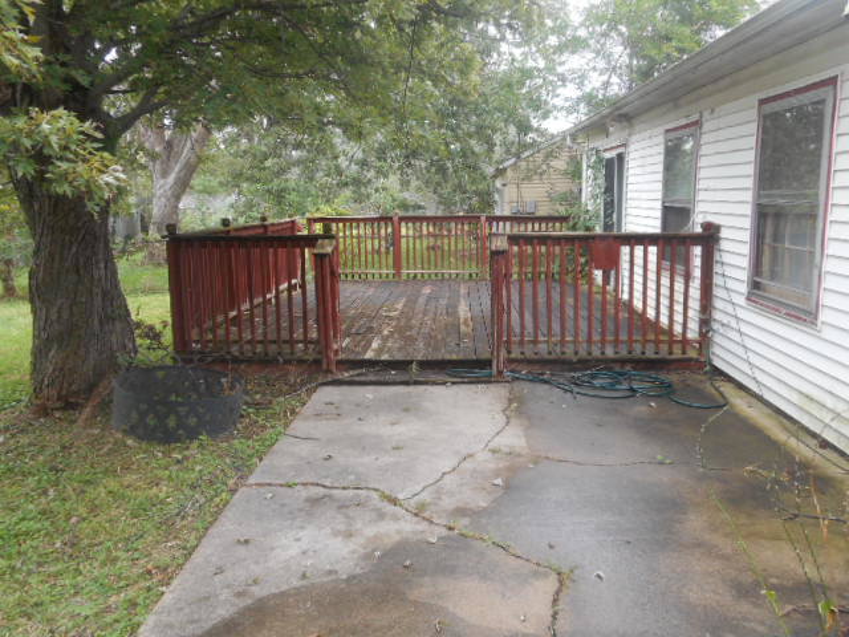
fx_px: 711
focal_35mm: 29
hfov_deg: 61.7
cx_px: 424
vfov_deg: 48.2
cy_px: 318
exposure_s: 1/30
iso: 140
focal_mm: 5.2
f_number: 4
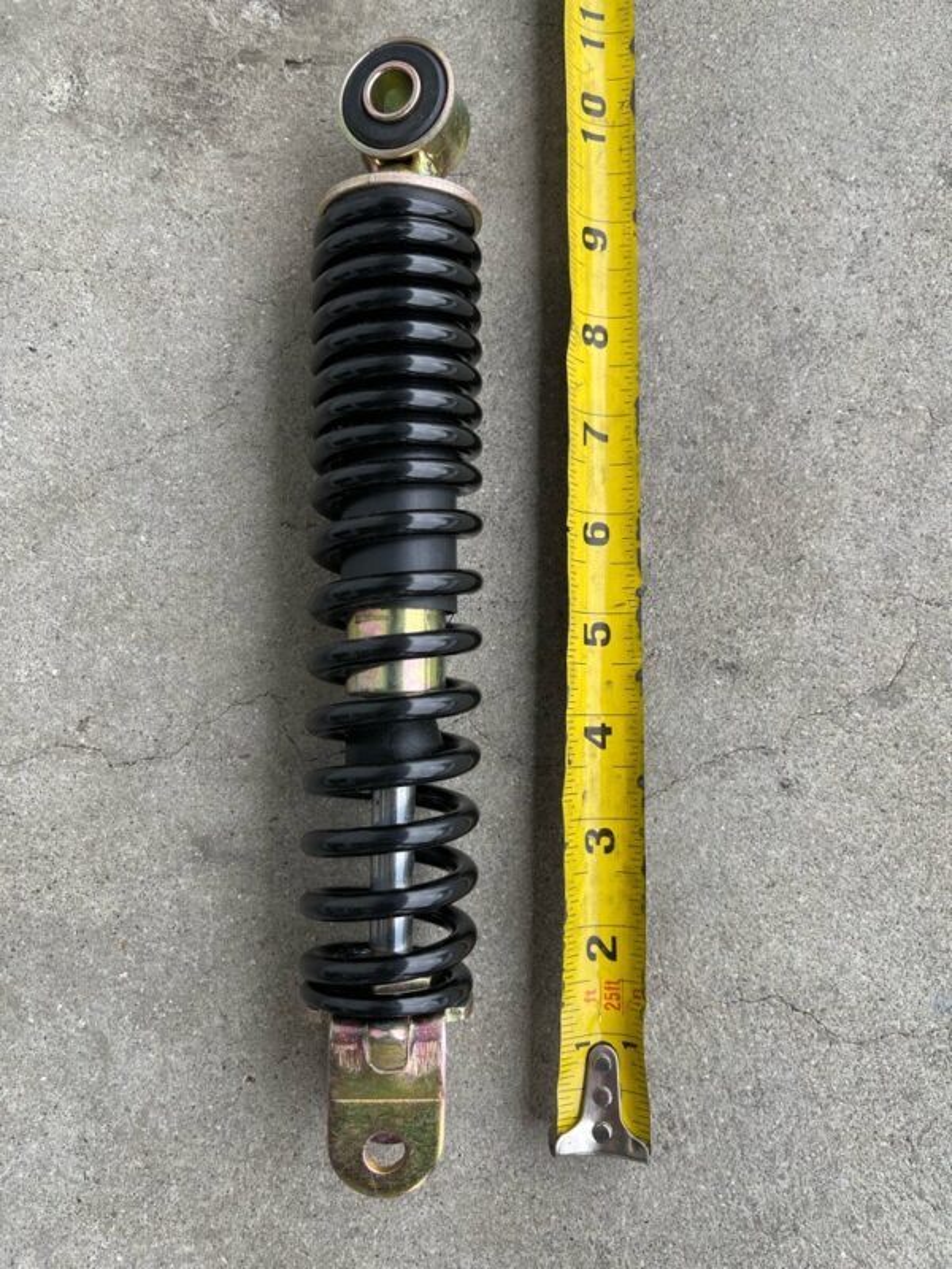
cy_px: 634
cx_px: 476
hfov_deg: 53.1
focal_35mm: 26
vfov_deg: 67.3
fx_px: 953
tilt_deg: -86.3
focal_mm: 5.1
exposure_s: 1/615
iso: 32
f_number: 1.6
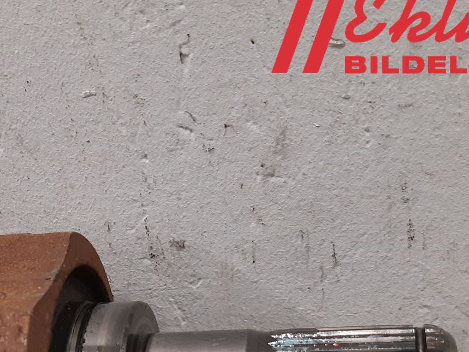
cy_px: 401
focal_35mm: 62
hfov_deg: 29.9
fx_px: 840
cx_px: 48
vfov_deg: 22.2
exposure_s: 1/50
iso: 200
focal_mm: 3.93
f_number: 1.7
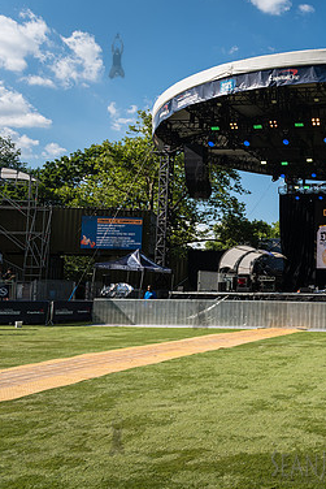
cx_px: 368
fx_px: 502
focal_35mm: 37
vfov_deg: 51.9
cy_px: 244
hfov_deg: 31.5
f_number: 4
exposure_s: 1/1000
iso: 160
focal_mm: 24
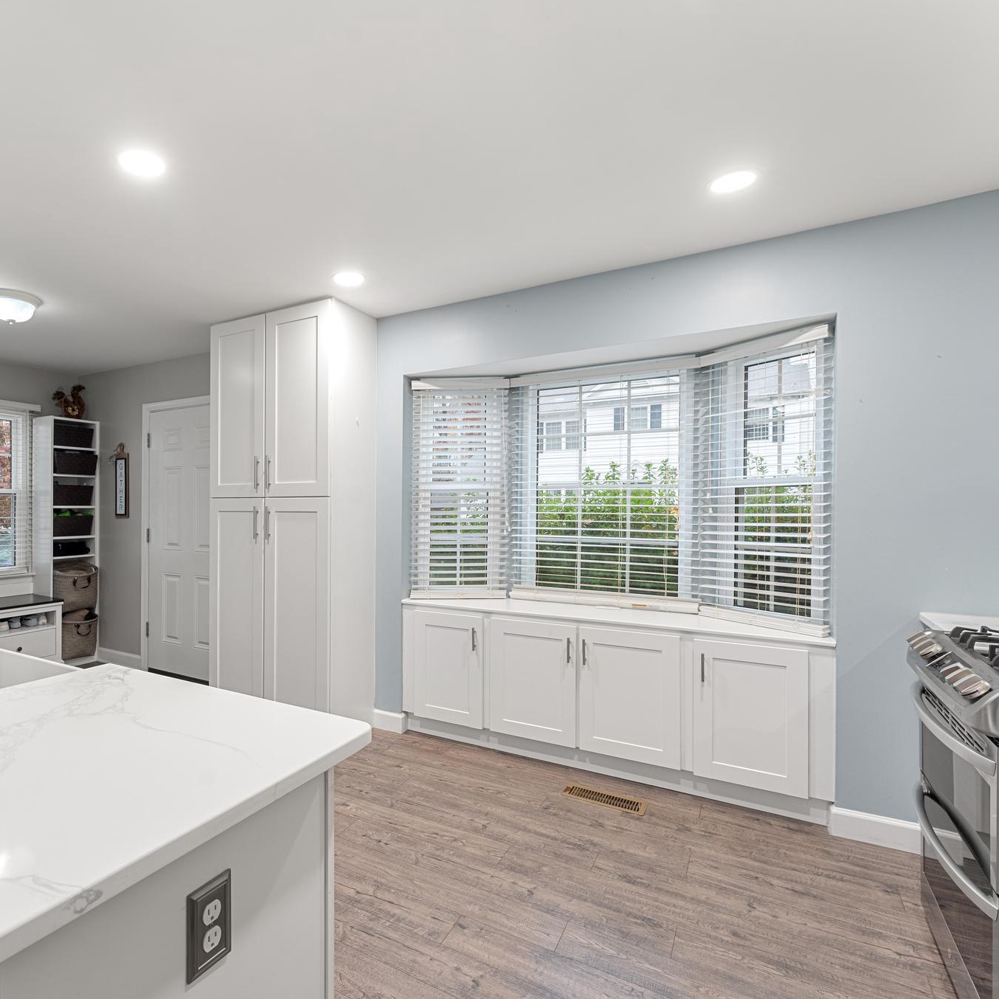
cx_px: 373
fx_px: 588
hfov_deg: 79.2
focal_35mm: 18
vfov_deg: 80.7
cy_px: 502
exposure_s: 1/5
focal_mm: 14
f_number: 8
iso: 500
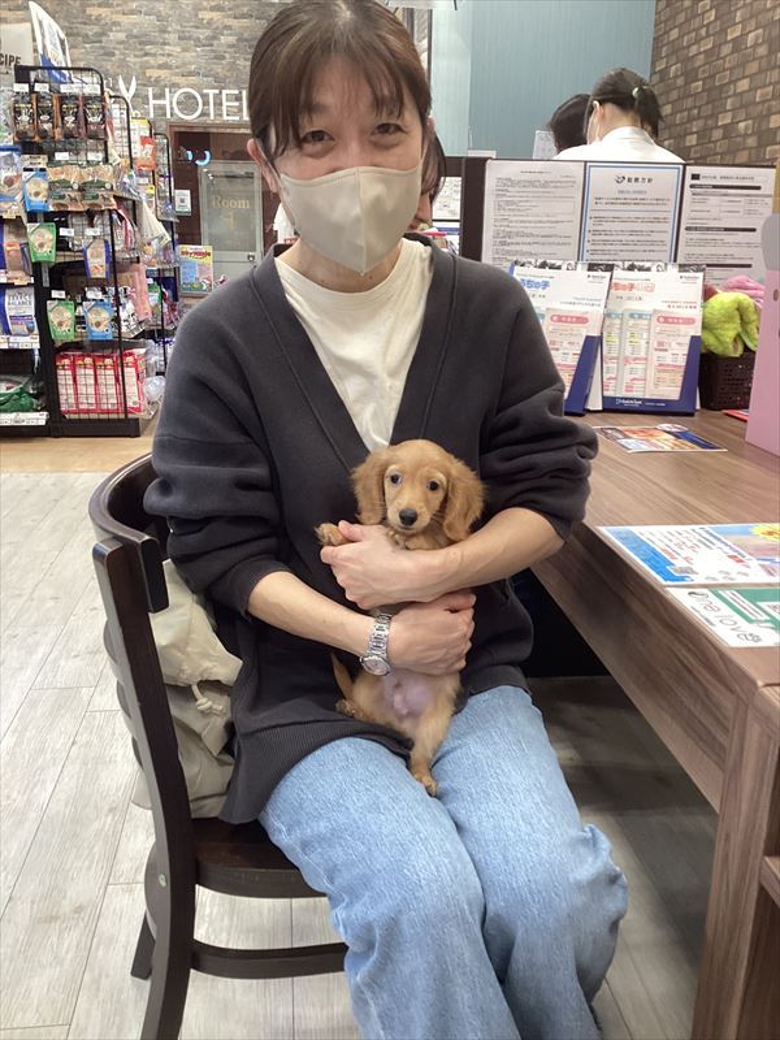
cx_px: 390
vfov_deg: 58.4
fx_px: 931
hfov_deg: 45.4
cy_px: 520
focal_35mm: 31
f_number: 2.4
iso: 80
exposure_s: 1/50
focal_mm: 3.3
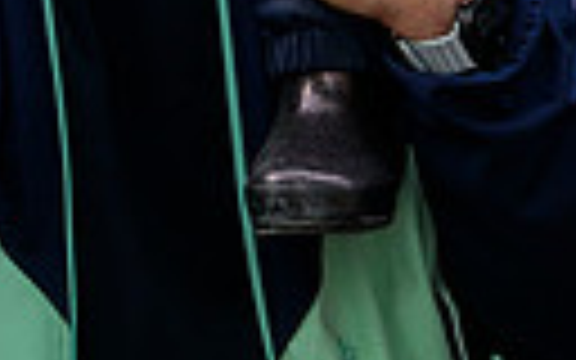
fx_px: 6185
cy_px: -644
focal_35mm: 394
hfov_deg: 5.3
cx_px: 122
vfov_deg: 3.3
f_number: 3.2
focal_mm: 110
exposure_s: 1/4000
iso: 2000
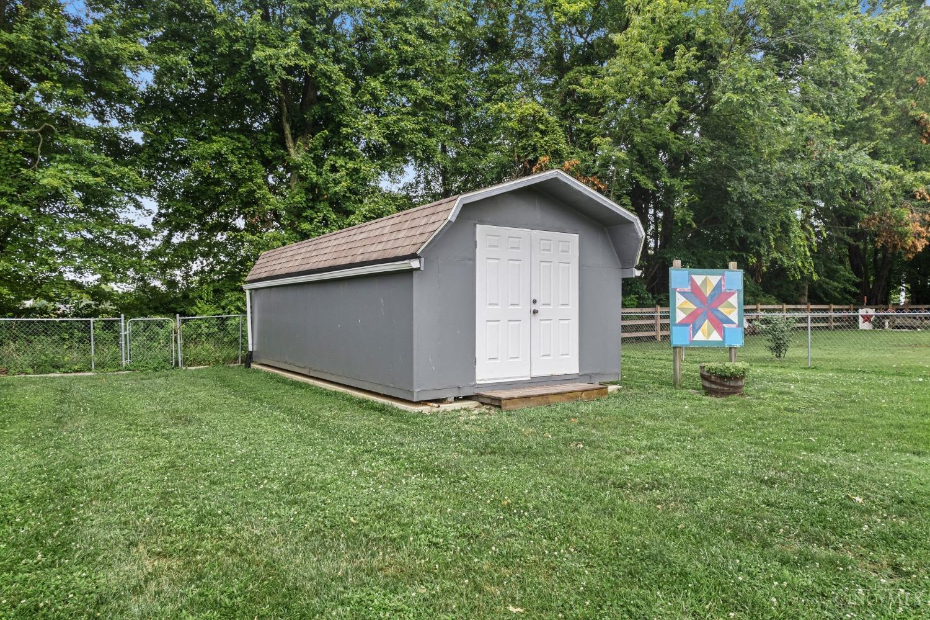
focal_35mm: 22
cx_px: 465
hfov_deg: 78.6
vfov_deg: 57.2
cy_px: 310
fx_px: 568
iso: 130
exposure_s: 1/240
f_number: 2.8
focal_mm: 8.38
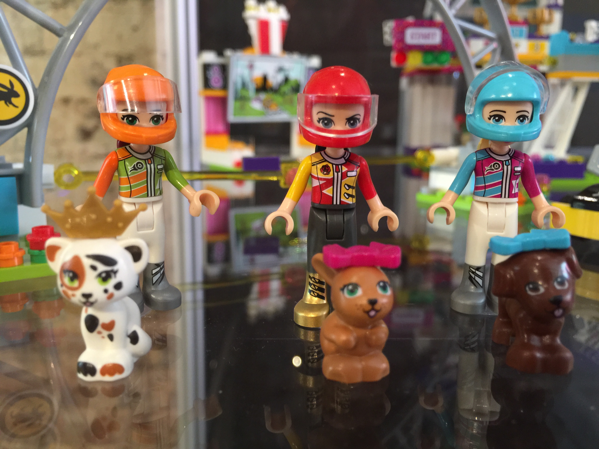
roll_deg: -0.8
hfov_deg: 61.7
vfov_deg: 48.2
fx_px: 502
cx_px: 300
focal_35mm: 29
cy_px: 224
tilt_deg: -10.9
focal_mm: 4.15
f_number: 2.2
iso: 100
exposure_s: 1/10
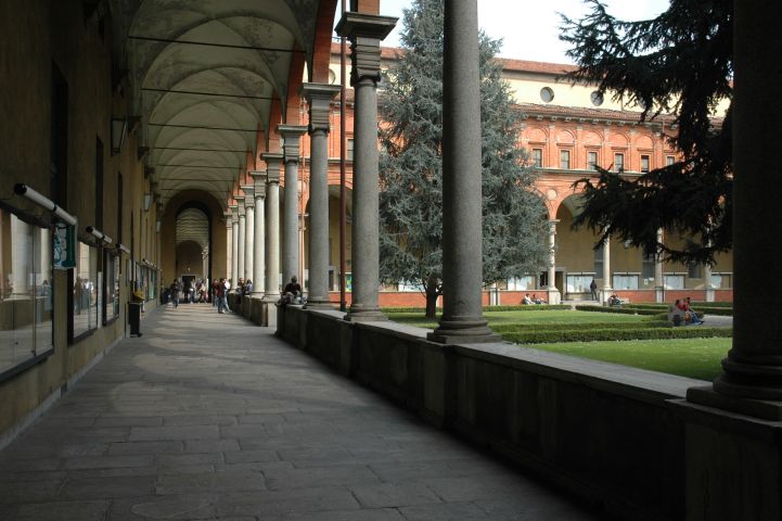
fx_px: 782
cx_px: 391
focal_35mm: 36
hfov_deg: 53.2
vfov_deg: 36.8
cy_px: 260
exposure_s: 1/125
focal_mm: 24
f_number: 9
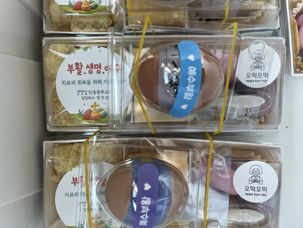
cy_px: 114
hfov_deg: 67.3
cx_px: 152
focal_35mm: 26
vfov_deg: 53.1
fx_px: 228
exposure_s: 1/120
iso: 50
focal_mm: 5.1
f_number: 1.6
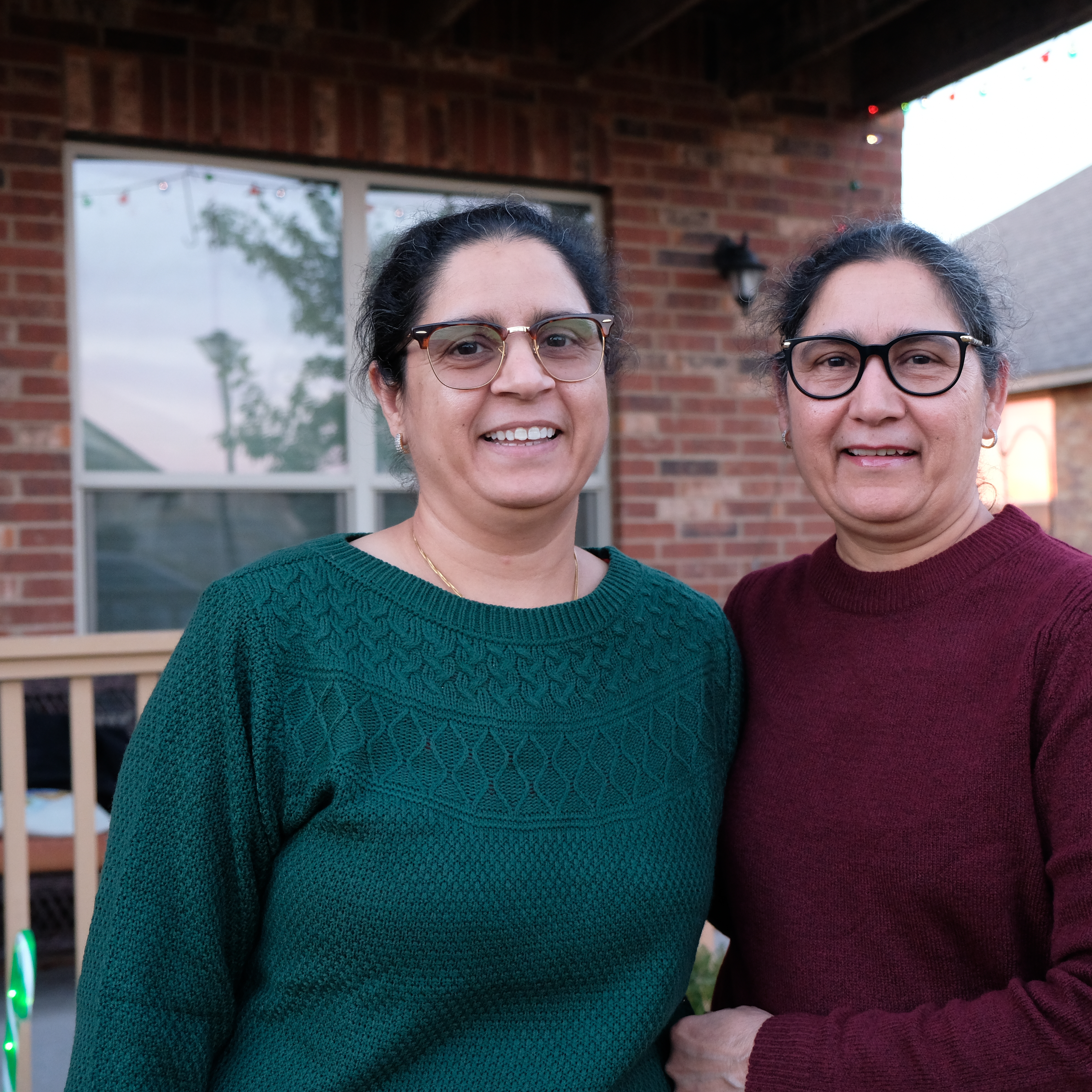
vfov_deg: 40.9
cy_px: 547
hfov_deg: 40.5
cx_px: 713
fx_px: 1463
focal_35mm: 41
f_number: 3.2
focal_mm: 21.4
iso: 1250
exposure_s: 1/60
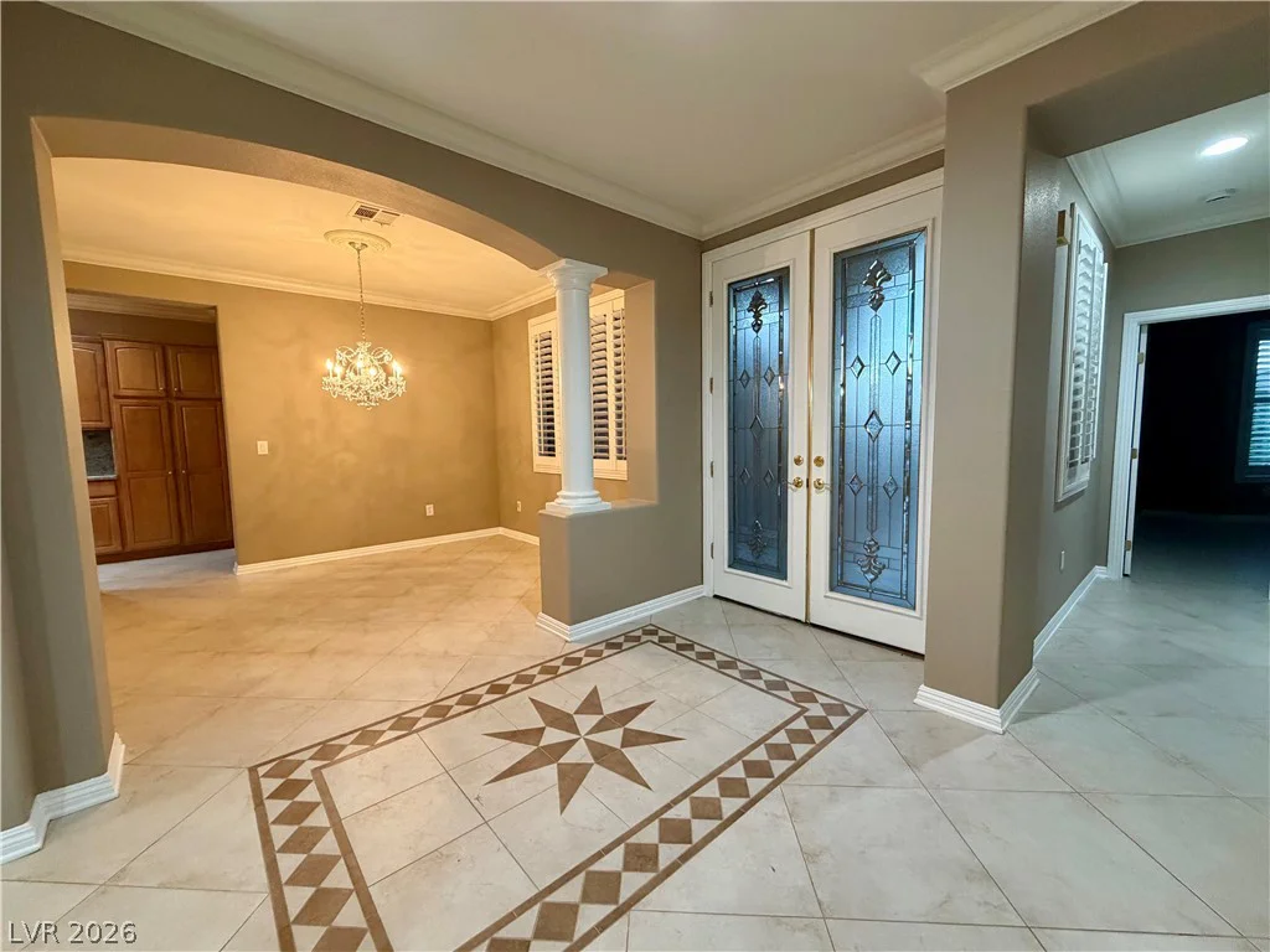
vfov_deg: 85.7
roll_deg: +1.2
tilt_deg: -4.7
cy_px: 476
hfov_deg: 102.1
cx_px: 635
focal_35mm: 14
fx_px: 514
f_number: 2.2
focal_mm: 2.22
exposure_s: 1/60
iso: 400
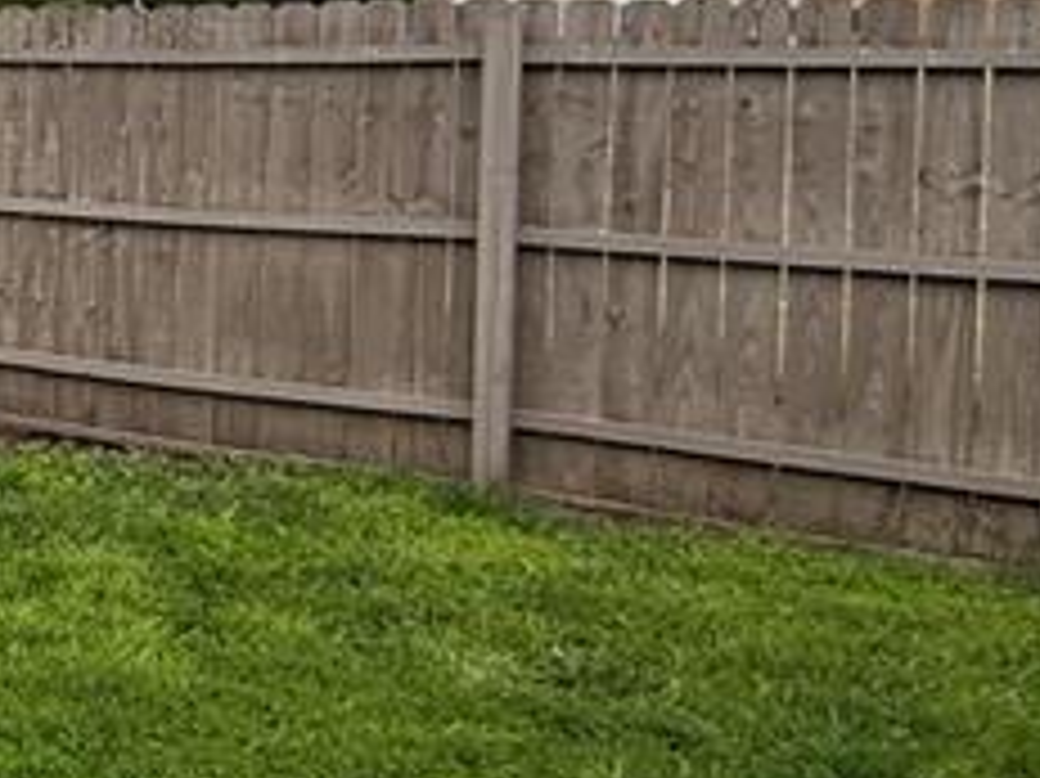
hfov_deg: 18.1
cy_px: 121
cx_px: -1135
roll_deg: +0.4
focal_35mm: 62
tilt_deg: -2.4
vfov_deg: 23.2
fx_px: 1862
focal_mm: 2.22
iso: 50
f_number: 2.2
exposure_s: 1/1613
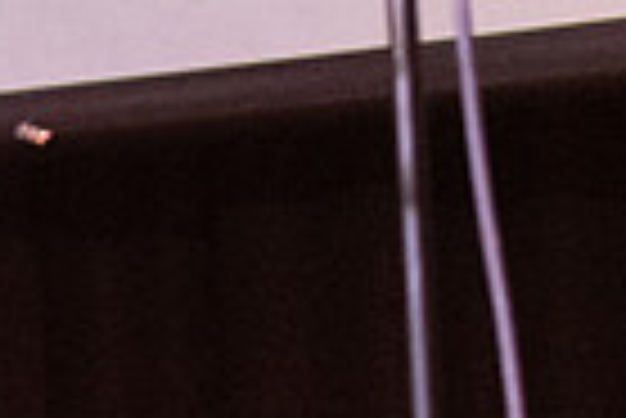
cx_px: -522
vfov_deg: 3.1
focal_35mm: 437
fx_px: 7607
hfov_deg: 4.7
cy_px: 510
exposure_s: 1/200
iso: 6400
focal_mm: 70
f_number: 3.2
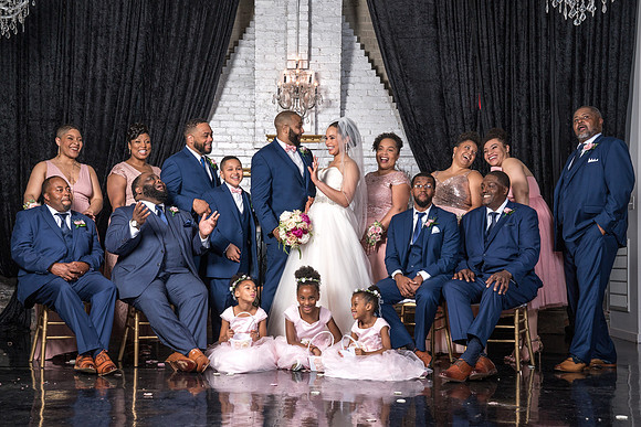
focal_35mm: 52
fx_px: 920
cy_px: 238
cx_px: 310
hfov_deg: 38.4
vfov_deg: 26.1
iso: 320
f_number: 6.3
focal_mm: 46
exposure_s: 1/200
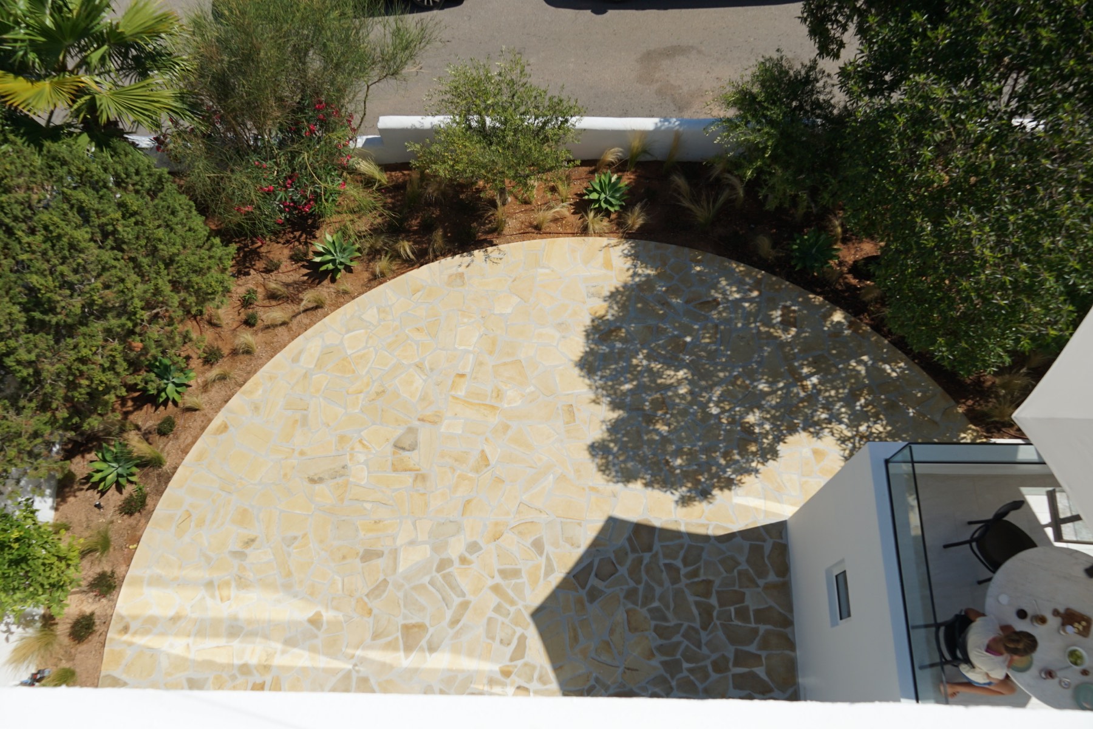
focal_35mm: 27
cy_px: 364
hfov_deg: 67.4
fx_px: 820
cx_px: 546
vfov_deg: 47.9
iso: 100
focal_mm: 18
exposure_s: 1/500
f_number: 7.1
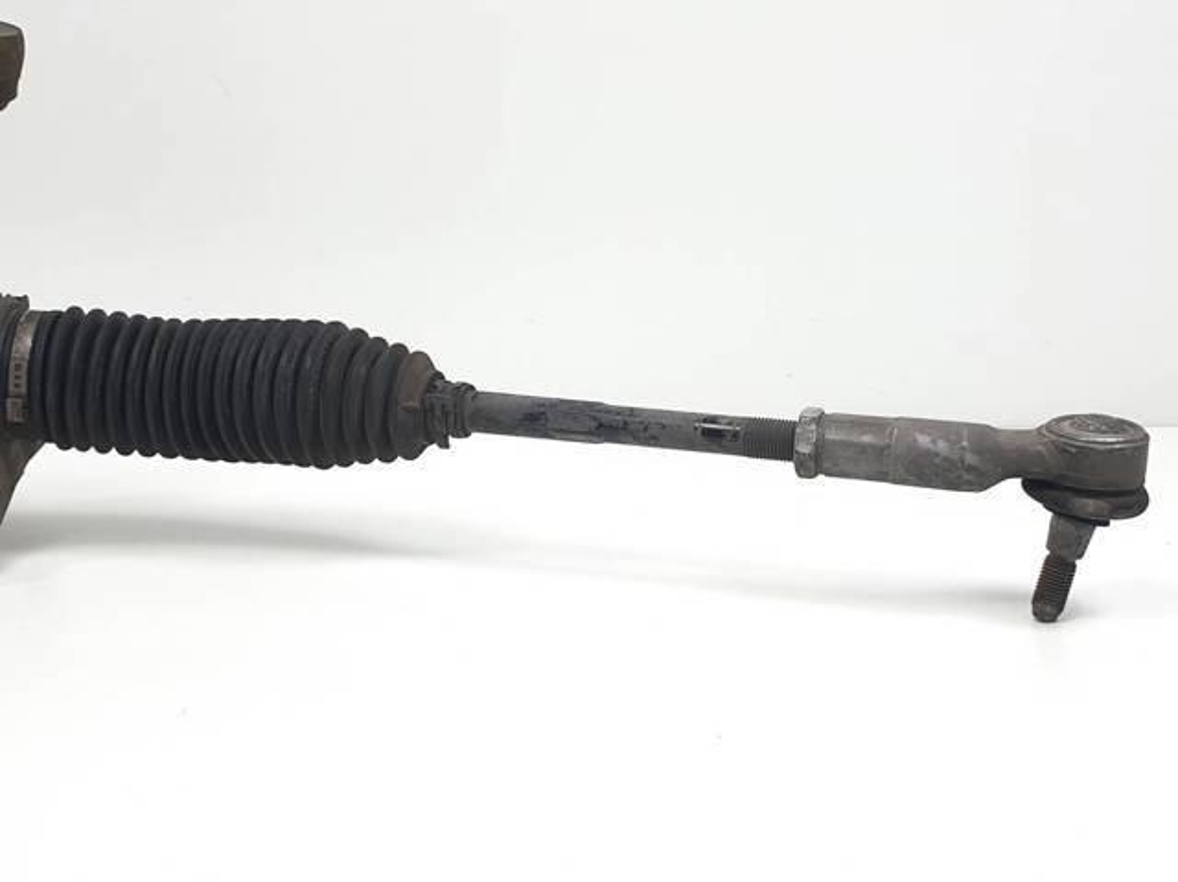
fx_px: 884
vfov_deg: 53.0
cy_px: 441
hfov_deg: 67.3
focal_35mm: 26
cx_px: 589
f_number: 2.4
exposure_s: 1/212
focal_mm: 4.3
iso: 50
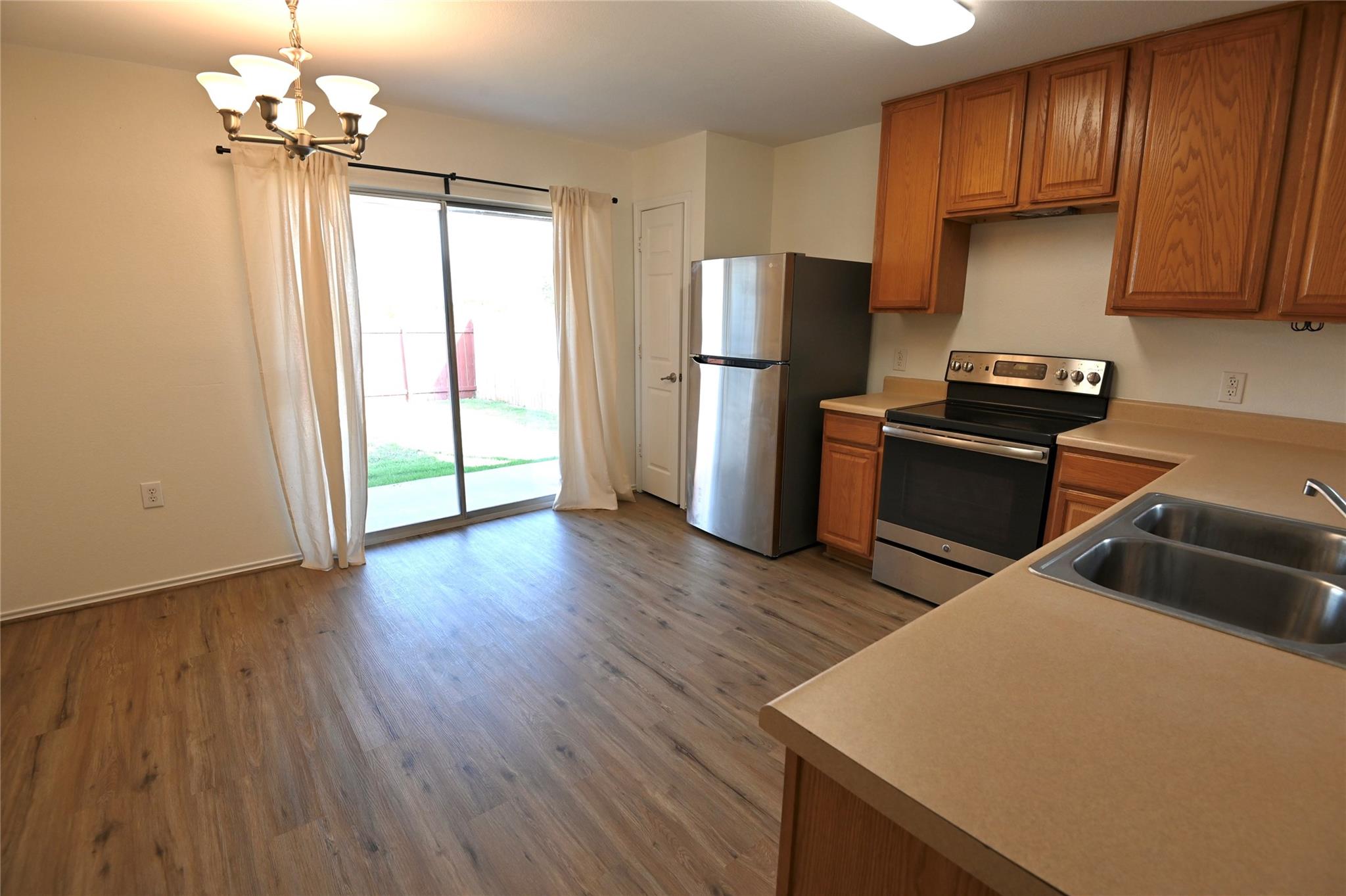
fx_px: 598
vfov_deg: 73.7
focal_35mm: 16
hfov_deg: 96.8
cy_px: 448
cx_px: 673
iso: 1000
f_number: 7.1
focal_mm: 16
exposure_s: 1/100
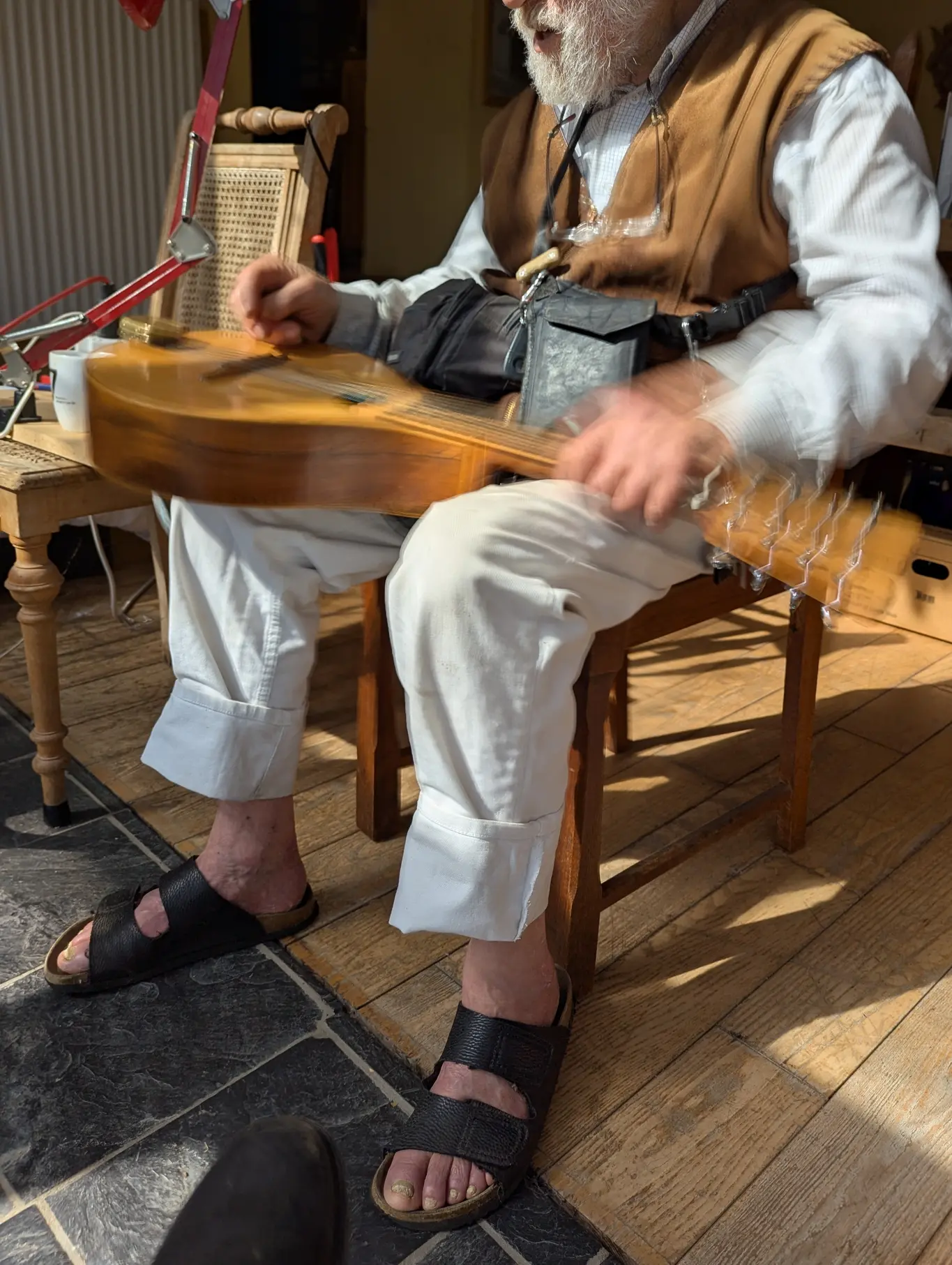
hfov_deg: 56.9
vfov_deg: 71.5
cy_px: 632
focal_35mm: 24
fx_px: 878
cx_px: 476
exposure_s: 1/1715
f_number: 1.85
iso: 43
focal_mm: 6.81
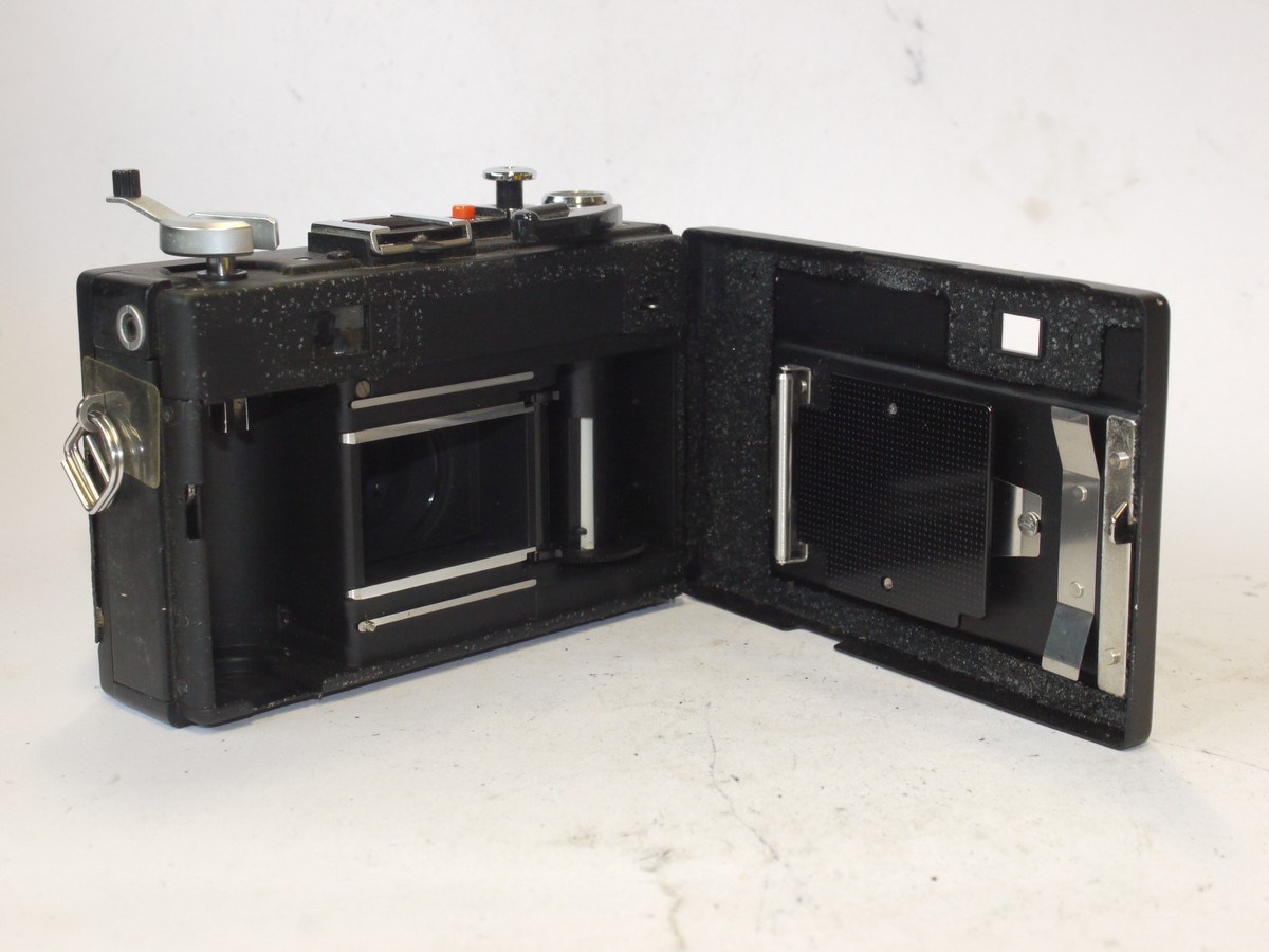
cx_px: 634
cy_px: 476
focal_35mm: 60
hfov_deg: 32.2
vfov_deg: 24.4
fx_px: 2200
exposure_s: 1/40
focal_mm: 30
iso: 800
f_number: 9
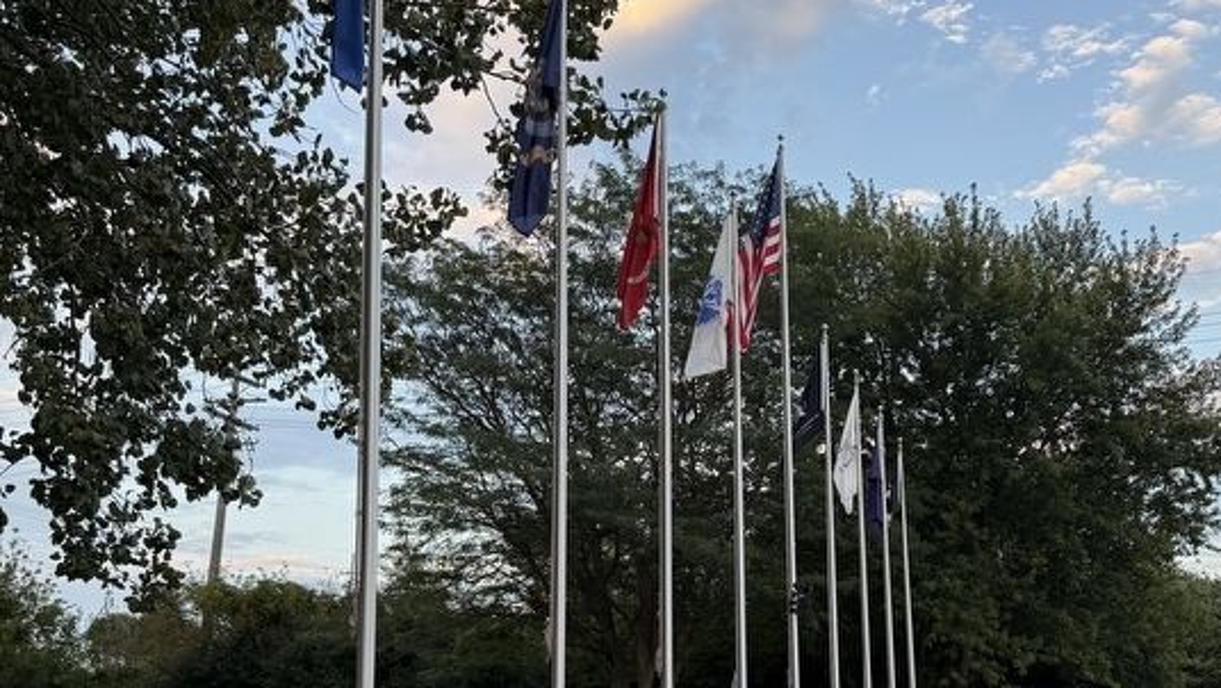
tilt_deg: +10.1
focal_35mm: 39
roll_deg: +0.5
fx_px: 1263
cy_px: 542
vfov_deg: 29.8
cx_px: 681
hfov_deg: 51.5
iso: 64
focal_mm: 6.76
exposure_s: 1/247
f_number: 1.78
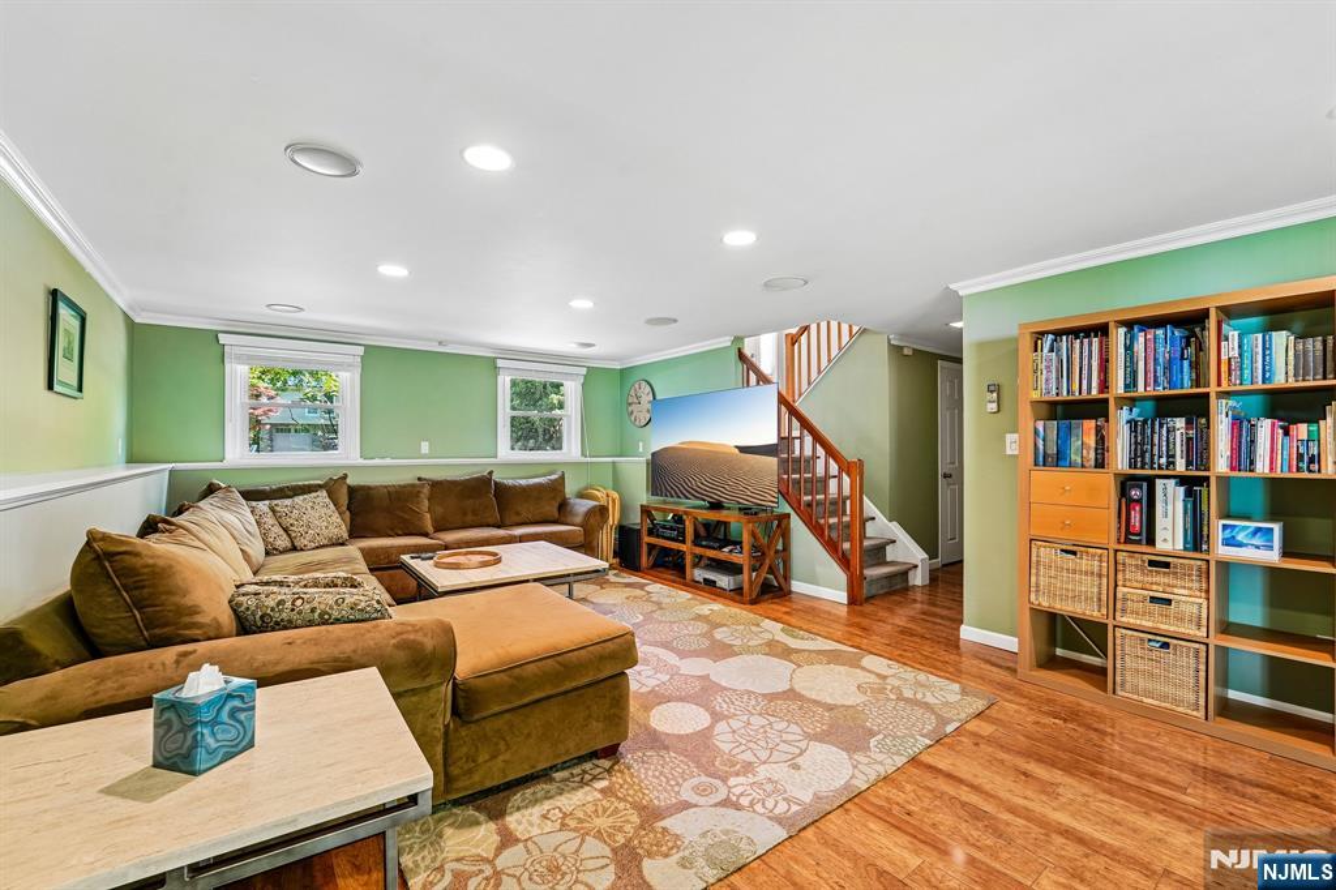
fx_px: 519
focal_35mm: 14
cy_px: 445
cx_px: 668
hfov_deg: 104.3
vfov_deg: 81.2
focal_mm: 14
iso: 400
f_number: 8
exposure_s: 1/3.33
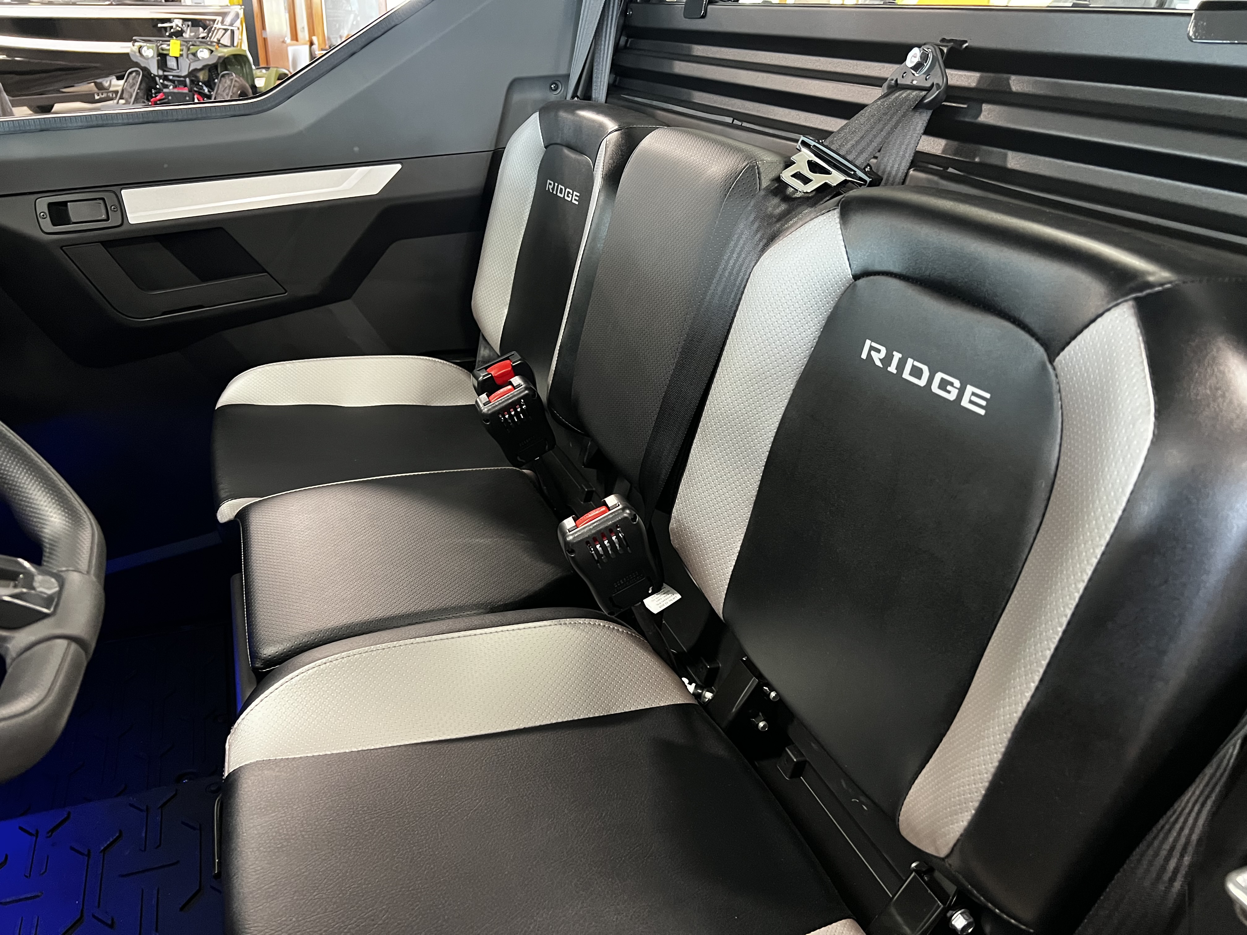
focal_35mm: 26
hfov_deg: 67.3
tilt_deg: -25.7
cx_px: 624
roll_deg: -1.9
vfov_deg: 53.1
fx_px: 937
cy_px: 468
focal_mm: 5.7
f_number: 1.5
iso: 500
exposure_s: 1/40
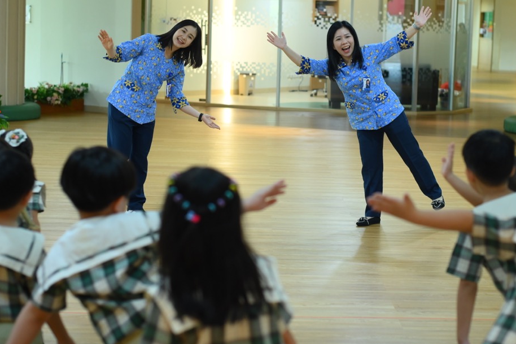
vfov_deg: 19.4
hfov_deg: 28.8
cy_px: 114
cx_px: 304
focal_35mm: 70
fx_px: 1003
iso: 1600
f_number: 2.8
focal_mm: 50
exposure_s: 1/125
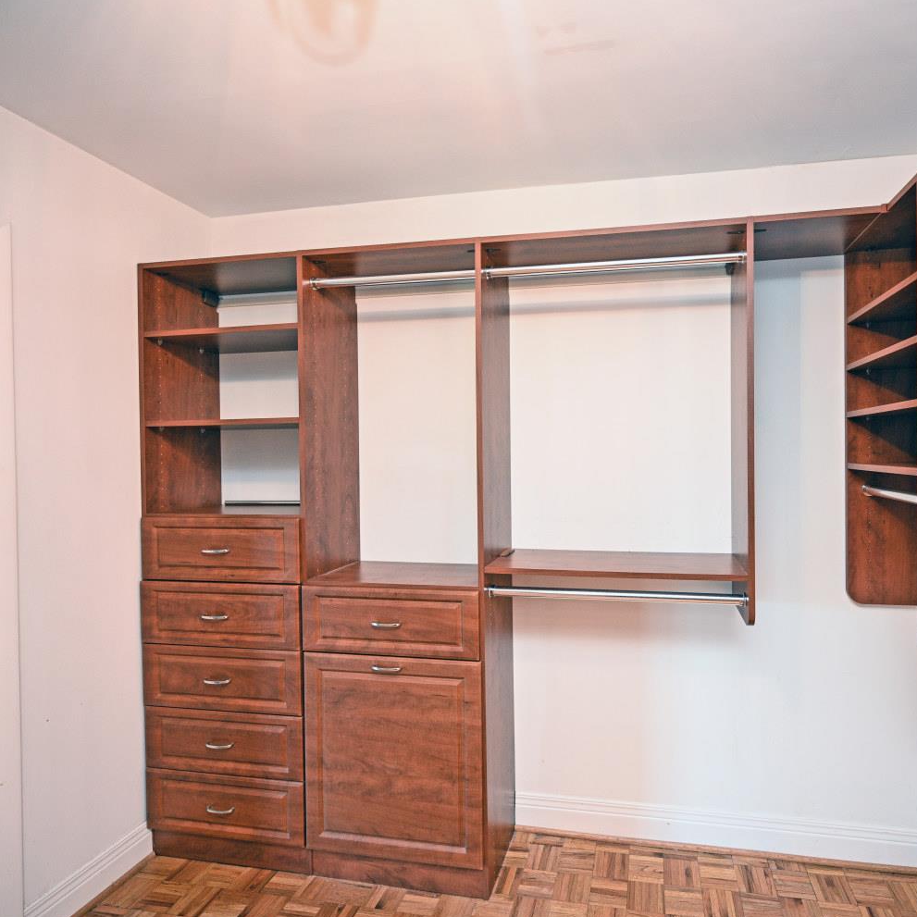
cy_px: 459
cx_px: 559
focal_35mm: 18
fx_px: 539
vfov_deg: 80.7
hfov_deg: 79.6
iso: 1400
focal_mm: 14
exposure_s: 1/60
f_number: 4
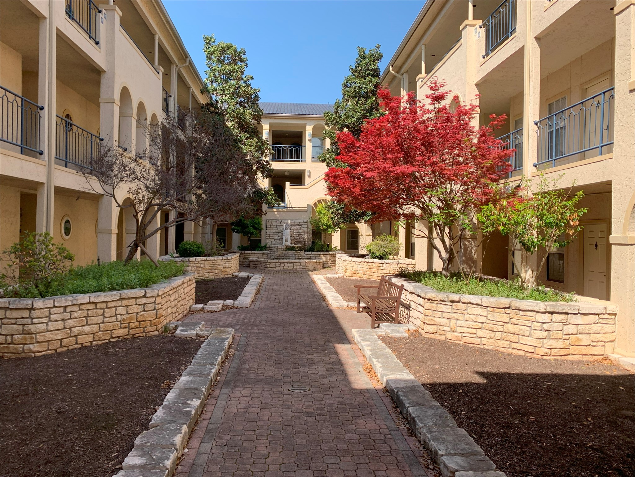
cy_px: 238
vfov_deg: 53.1
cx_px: 318
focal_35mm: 26
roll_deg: -0.5
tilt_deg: -1.1
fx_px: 477
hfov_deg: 67.3
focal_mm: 4.25
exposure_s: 1/1043
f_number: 1.8
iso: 25
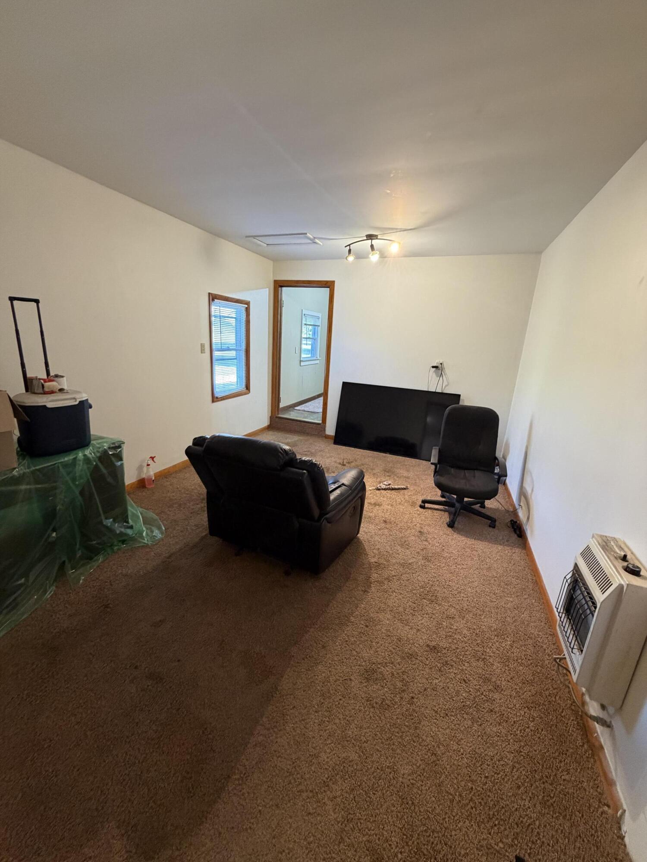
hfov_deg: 85.7
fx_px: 349
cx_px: 324
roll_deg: -3.0
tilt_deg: -15.0
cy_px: 431
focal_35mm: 14
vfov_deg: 102.1
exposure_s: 1/60
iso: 400
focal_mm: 2.22
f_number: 2.2
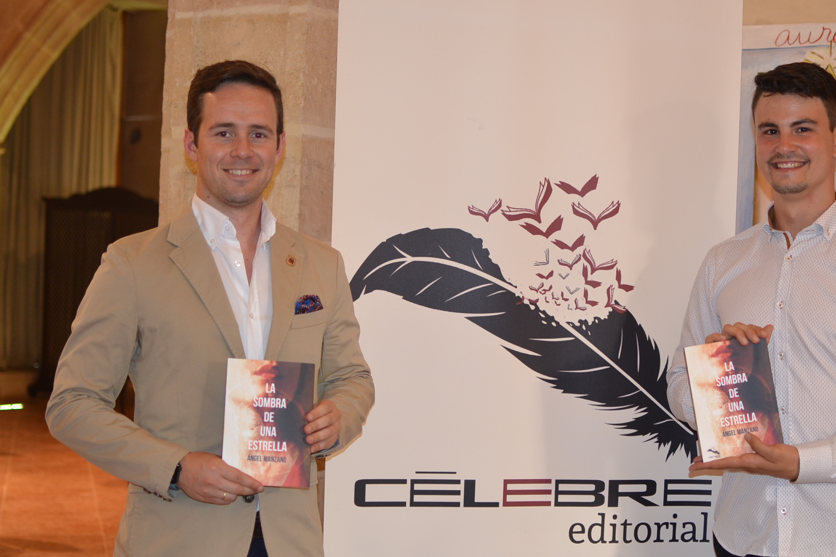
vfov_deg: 21.4
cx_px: 484
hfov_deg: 31.5
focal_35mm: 64
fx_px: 1477
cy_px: 309
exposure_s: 1/60
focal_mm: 35
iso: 400
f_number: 2
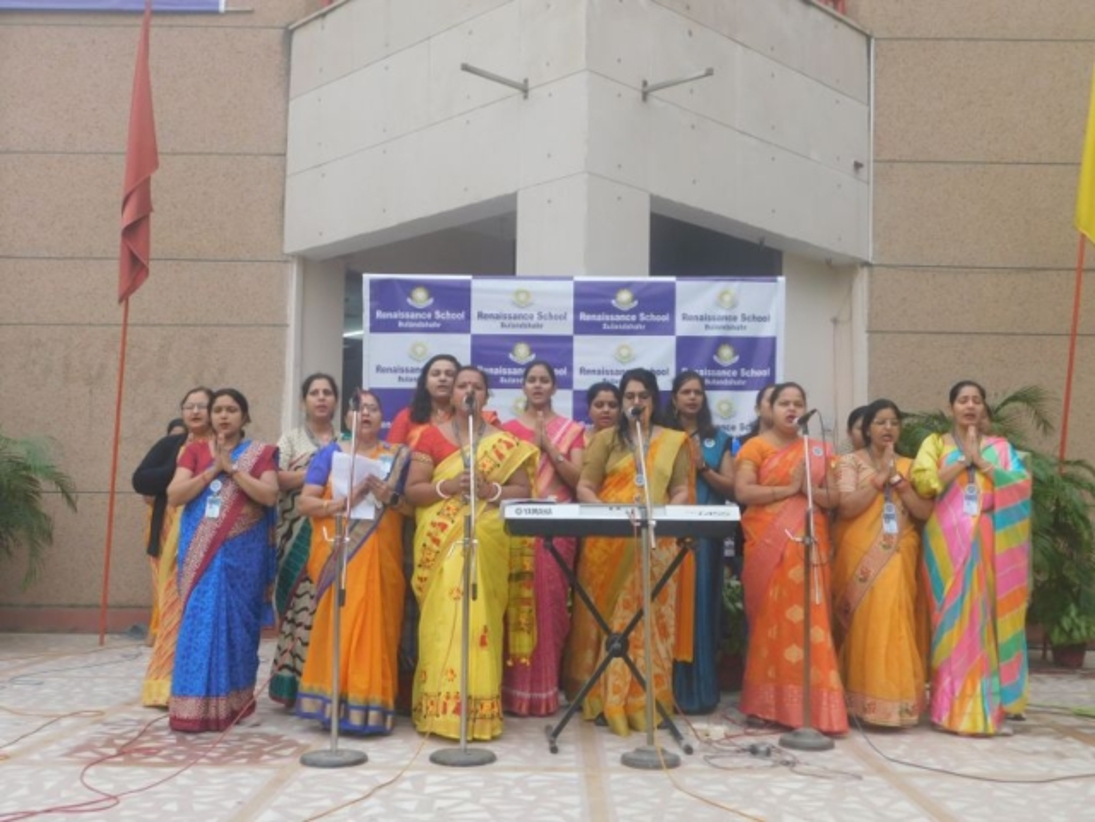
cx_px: 548
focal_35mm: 36
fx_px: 1139
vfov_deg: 39.7
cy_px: 411
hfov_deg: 51.4
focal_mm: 6.3
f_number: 3.5
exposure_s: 1/125
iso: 125
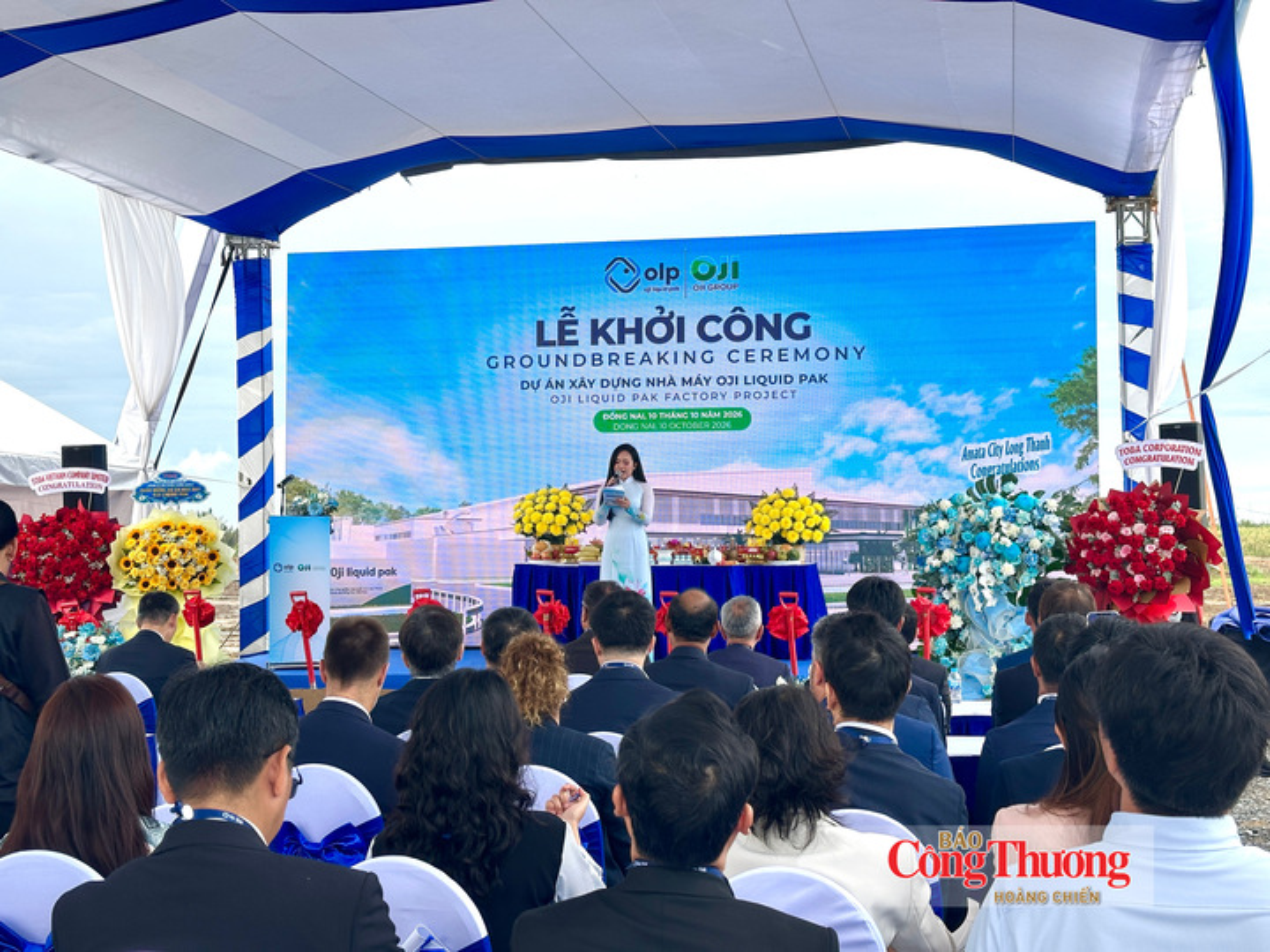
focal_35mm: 48
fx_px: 1761
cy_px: 476
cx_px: 635
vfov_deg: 30.3
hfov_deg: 39.7
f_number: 1.78
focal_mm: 6.86
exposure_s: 1/487
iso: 64
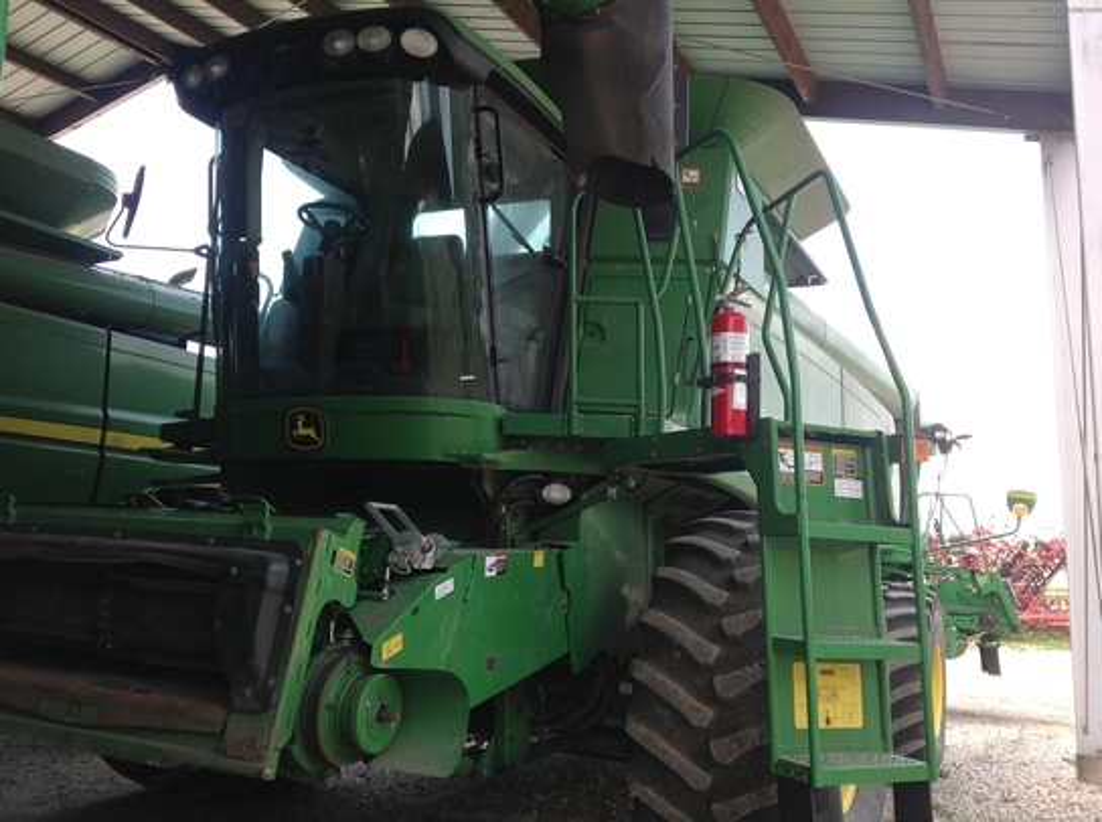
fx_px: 1112
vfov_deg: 40.6
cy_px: 411
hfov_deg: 52.7
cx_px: 551
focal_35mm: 35
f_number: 2.4
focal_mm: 4.28
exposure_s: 1/299
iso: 50
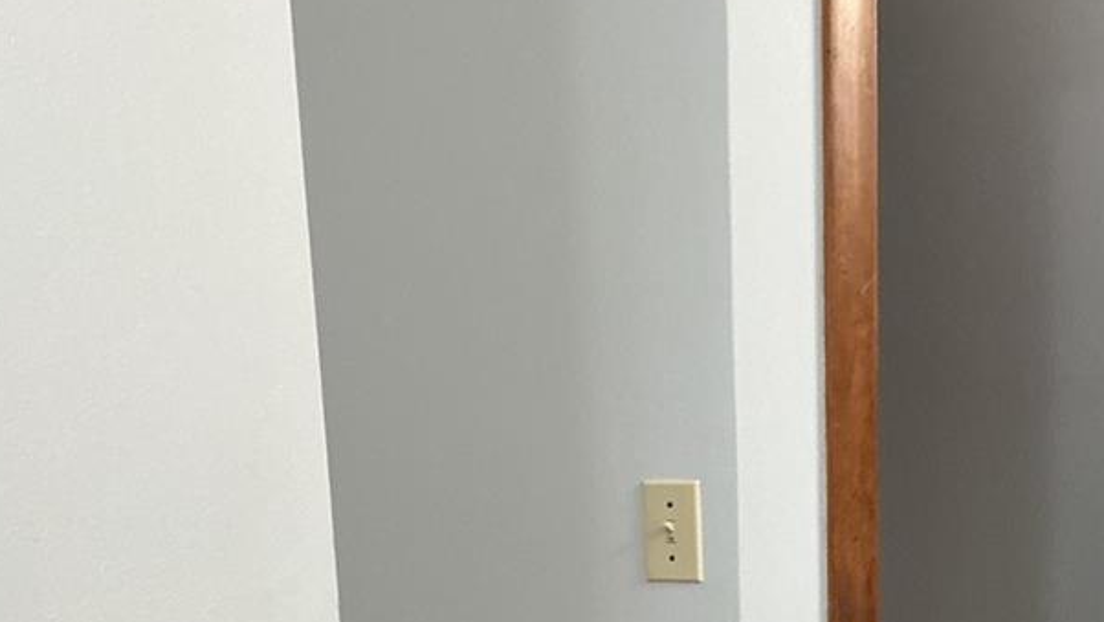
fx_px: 1845
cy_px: 723
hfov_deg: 33.3
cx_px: 624
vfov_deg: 18.3
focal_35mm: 63
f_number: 1.8
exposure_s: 1/60
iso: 100
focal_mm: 3
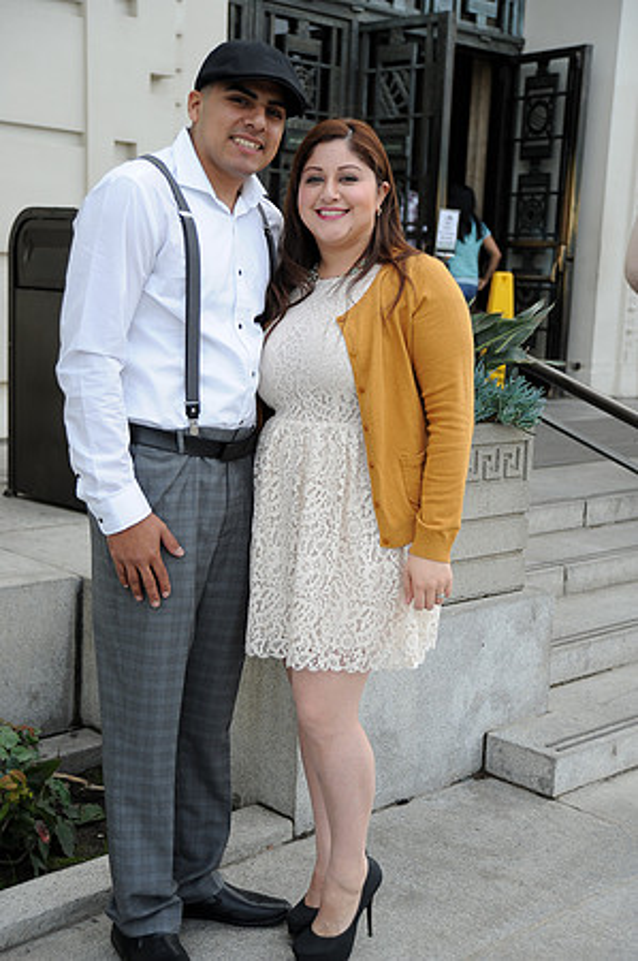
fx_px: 1332
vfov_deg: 39.6
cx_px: 319
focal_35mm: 50
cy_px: 480
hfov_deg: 26.9
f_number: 3.5
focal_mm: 50
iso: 200
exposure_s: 1/320
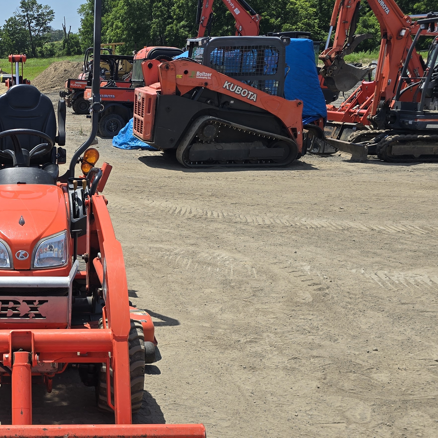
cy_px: 279
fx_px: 659
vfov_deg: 36.5
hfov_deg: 33.6
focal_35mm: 46
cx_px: 0
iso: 12
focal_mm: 6.3
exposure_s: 1/960
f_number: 1.7
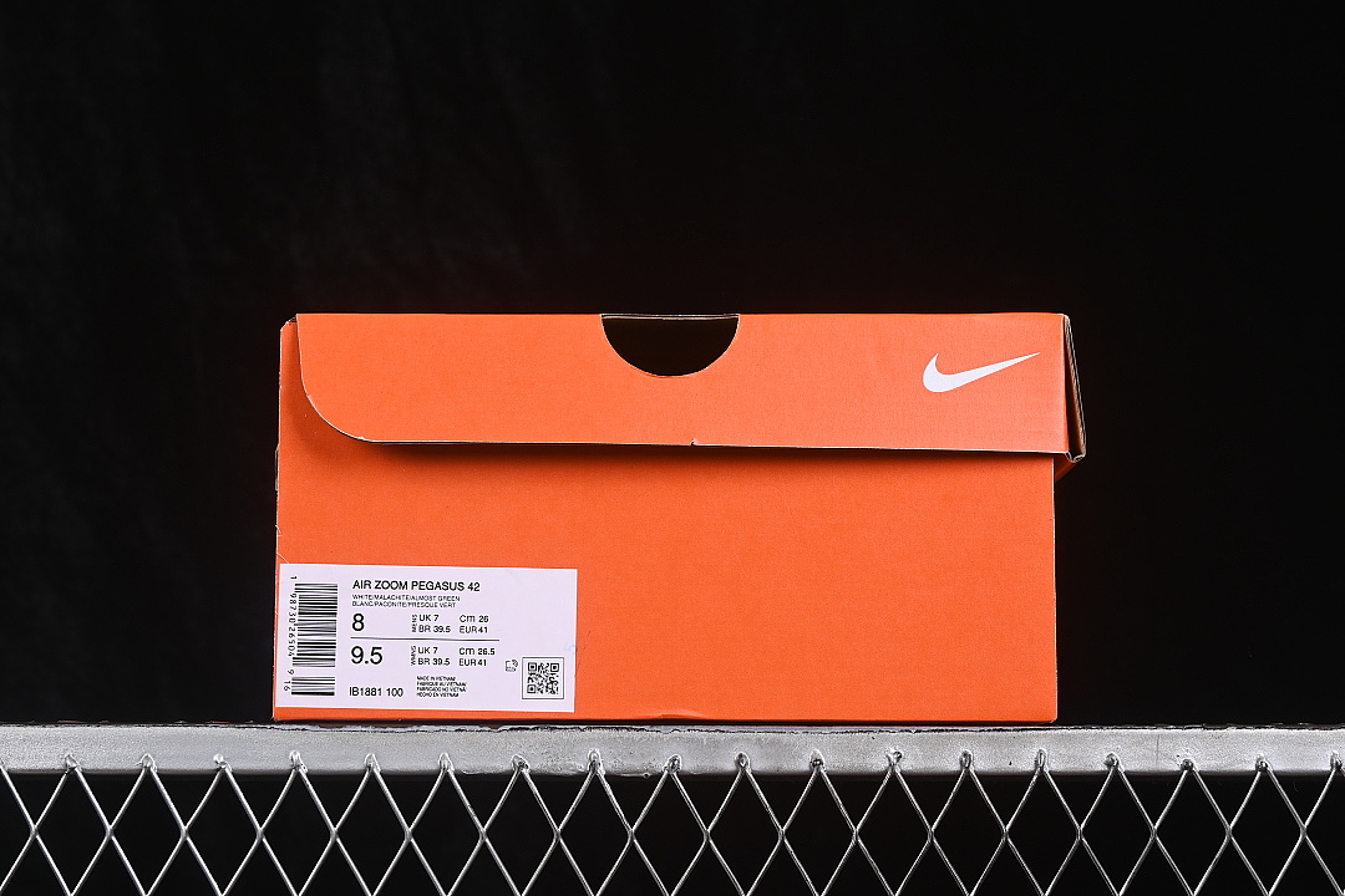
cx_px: 672
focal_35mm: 75
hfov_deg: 27.0
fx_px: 2802
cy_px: 448
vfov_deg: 18.2
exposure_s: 1/80
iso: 160
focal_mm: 50
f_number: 8
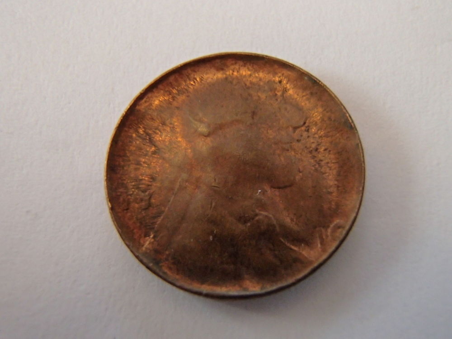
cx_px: 226
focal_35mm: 37
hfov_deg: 50.1
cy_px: 170
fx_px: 483
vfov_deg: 38.7
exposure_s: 1/160
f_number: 4.7
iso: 640
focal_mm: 6.64
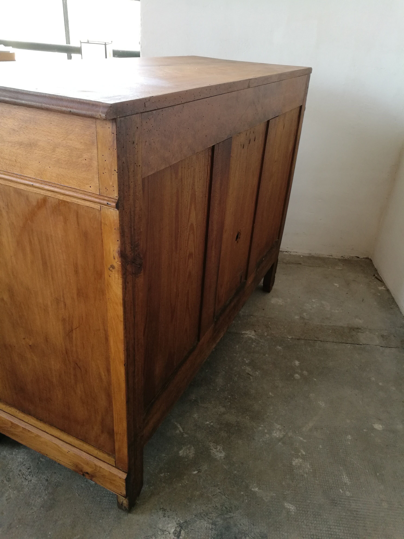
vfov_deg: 65.3
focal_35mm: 27
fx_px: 420
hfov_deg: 51.4
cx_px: 202
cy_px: 270
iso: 125
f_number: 2.2
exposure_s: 1/50
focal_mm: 4.5
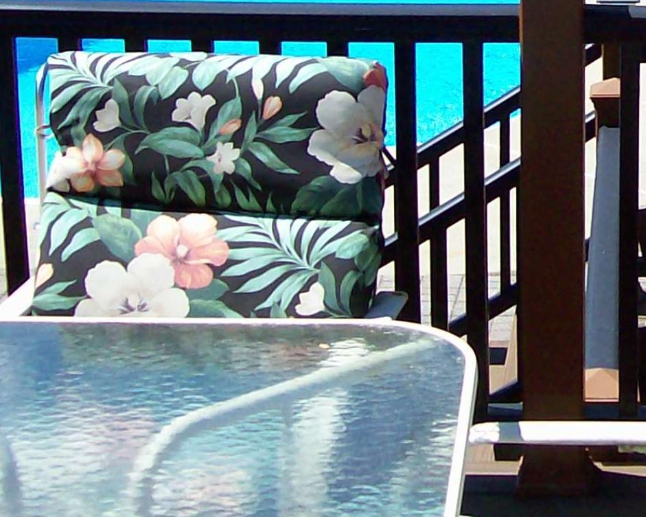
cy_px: -69
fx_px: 2142
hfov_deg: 16.6
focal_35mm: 112
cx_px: 732
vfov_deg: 13.5
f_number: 2.7
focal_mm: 6
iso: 80
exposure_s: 1/693
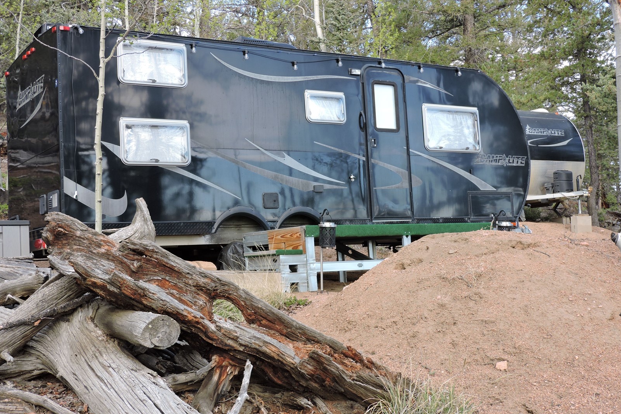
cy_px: 203
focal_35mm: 49
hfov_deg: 40.3
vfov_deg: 27.5
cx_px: 310
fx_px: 845
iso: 100
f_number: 3.5
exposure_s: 1/60
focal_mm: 8.4
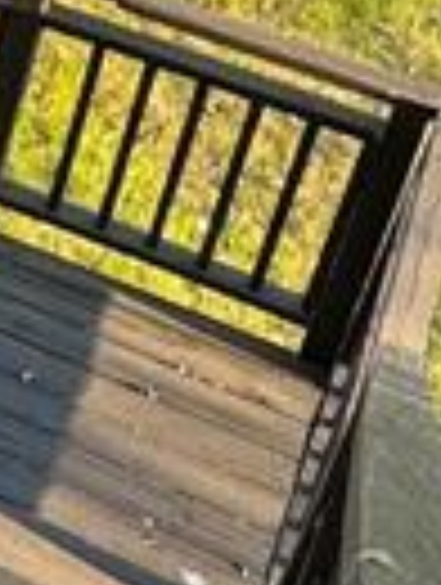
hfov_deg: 11.5
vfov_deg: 16.6
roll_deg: -0.8
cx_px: -562
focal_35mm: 110
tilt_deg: -28.0
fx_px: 1862
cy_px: -230
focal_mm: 2.22
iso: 50
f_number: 2.2
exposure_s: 1/99
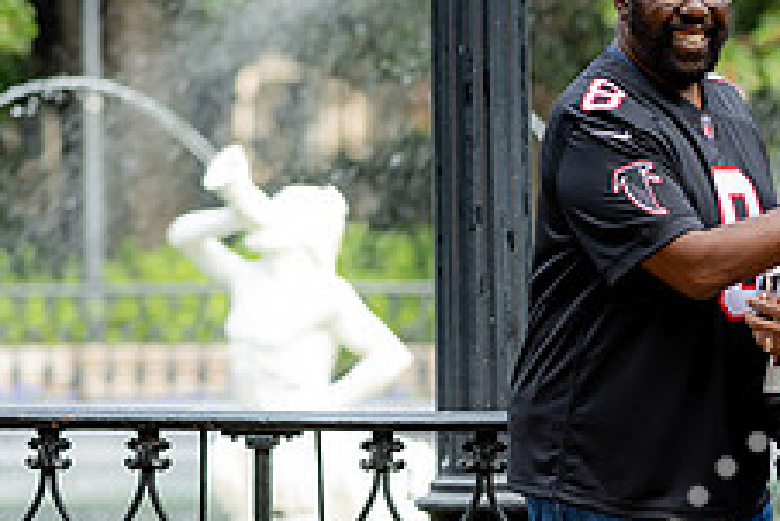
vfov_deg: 4.9
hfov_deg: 7.3
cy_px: 405
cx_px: 942
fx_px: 6027
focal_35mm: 278
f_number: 2.8
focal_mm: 105
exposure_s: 1/200
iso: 64
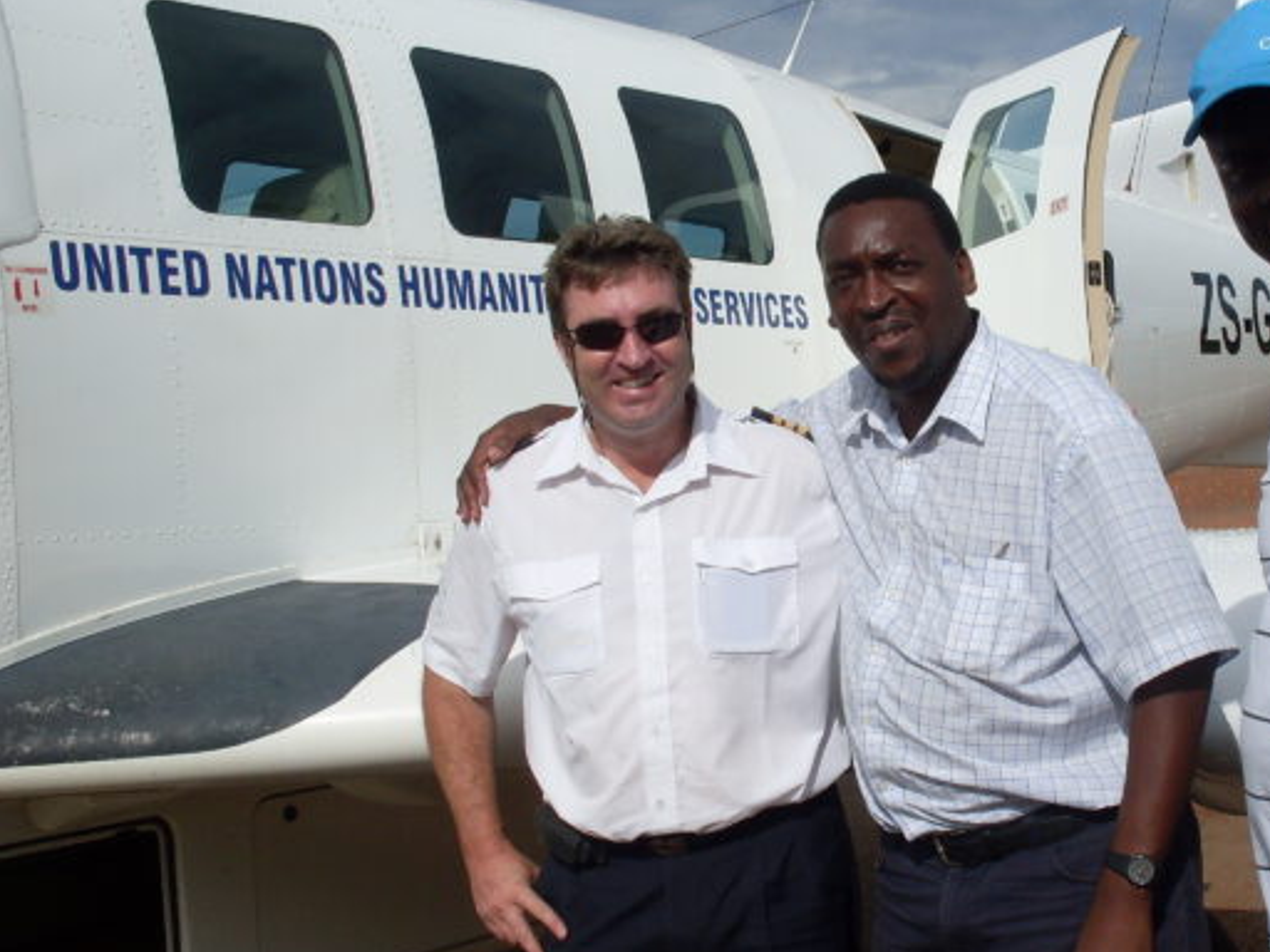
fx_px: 2091
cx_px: 910
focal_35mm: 57
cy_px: 506
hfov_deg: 33.3
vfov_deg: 25.7
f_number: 8.4
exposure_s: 1/500
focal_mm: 6.3
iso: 80
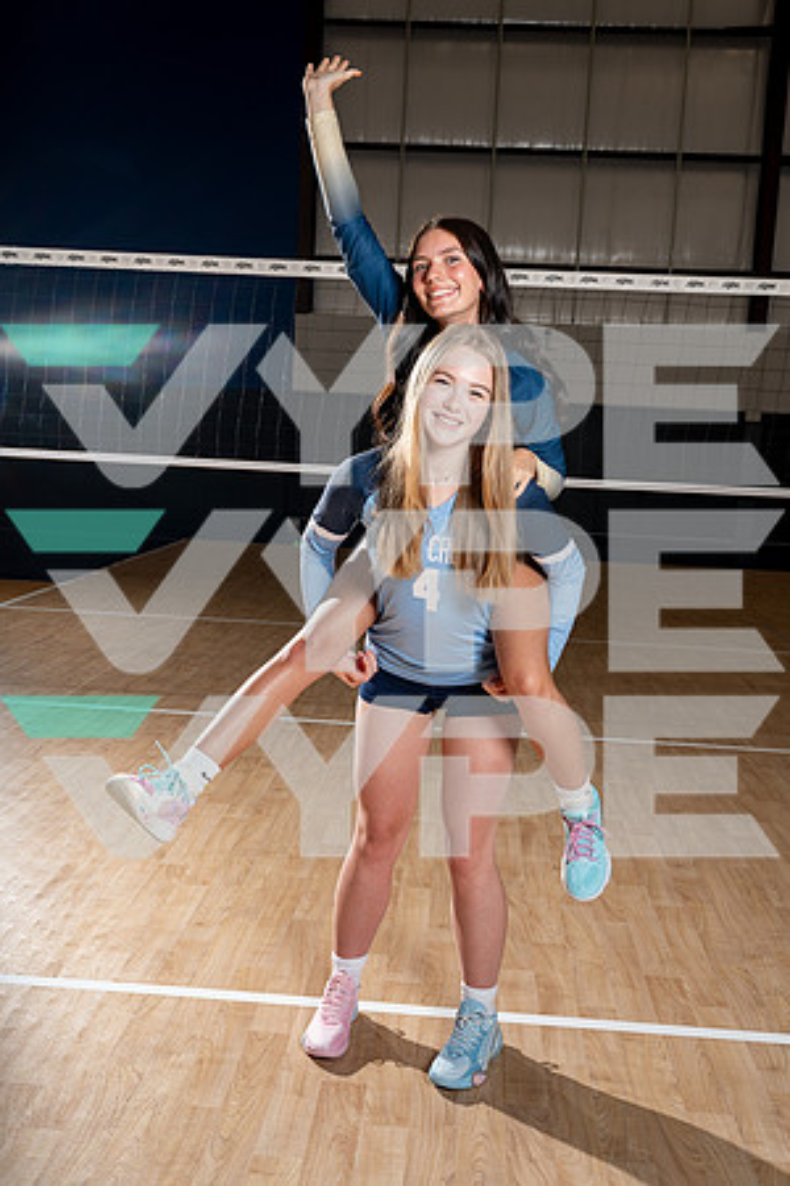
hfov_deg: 36.9
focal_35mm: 36
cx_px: 395
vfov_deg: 53.1
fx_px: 1185
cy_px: 593
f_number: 8
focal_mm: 36
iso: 100
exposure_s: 1/250
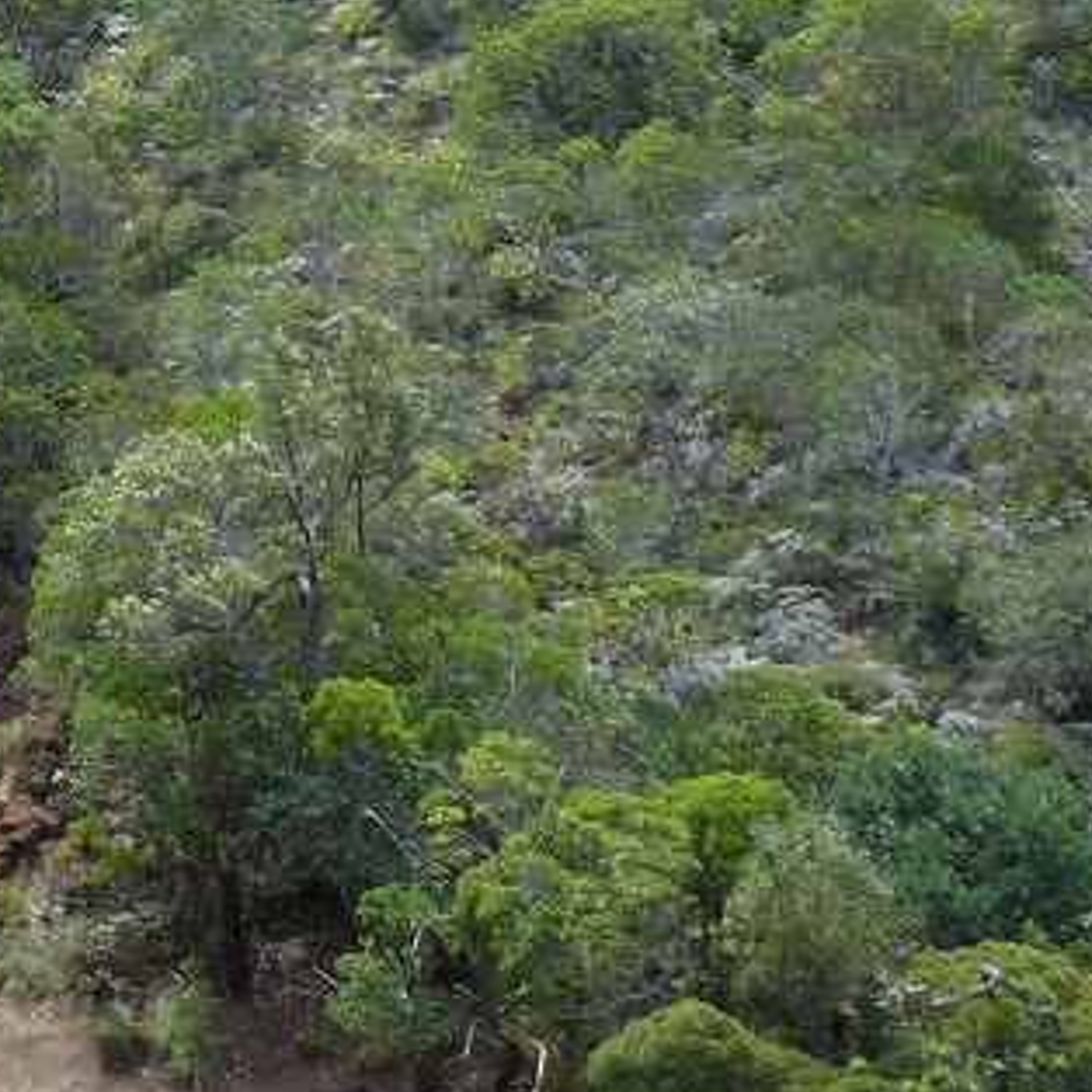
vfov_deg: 12.0
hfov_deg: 11.9
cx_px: -435
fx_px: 5068
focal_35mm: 142
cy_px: -198
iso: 80
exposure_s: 1/100
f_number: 4
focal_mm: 6.9
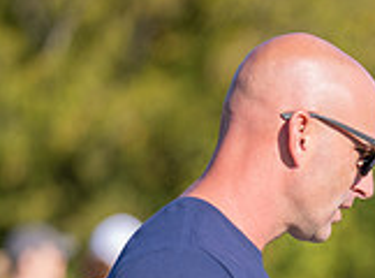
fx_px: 6320
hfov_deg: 3.4
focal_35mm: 586
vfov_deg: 2.5
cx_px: 580
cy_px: 487
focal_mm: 147
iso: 100
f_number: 2.8
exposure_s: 1/1250
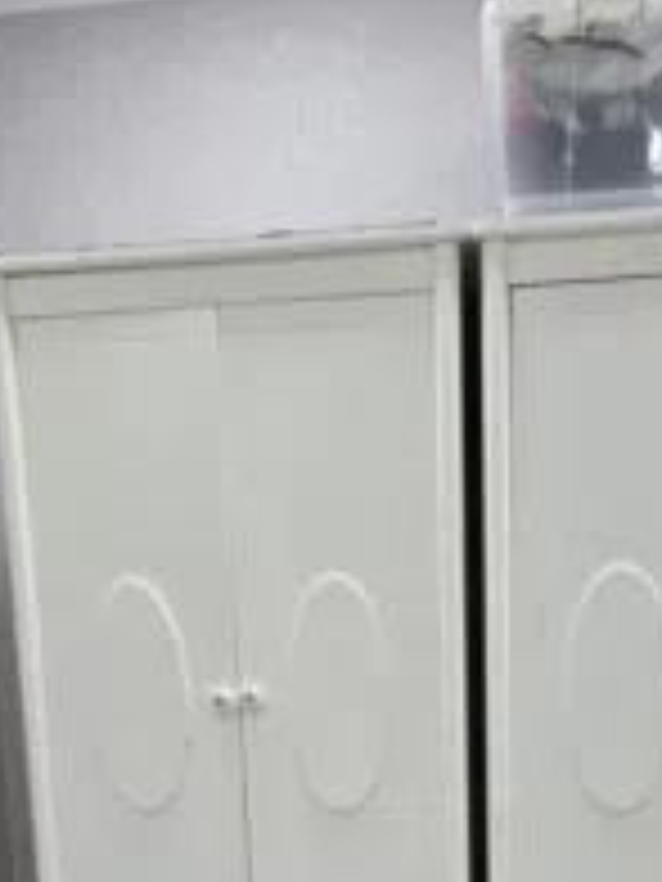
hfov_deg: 30.7
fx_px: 1198
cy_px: 819
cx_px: 428
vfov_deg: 37.4
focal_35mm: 47
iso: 320
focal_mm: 6.3
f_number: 1.7
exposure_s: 1/100
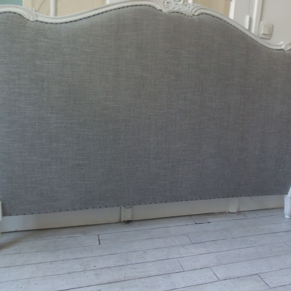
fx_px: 276
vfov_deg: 55.6
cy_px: 146
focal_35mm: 29
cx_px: 164
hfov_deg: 55.5
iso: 125
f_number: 2.9
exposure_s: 1/30
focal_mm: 4.3
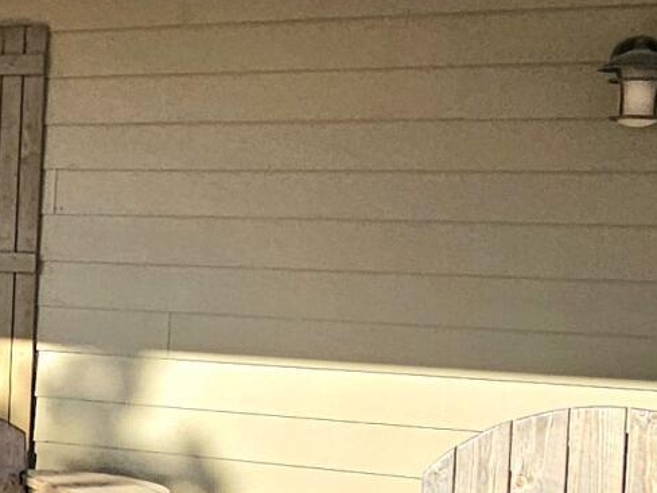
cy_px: 275
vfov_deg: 18.4
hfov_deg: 18.9
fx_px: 1518
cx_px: -517
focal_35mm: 80
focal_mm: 2.2
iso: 50
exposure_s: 1/909
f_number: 2.2
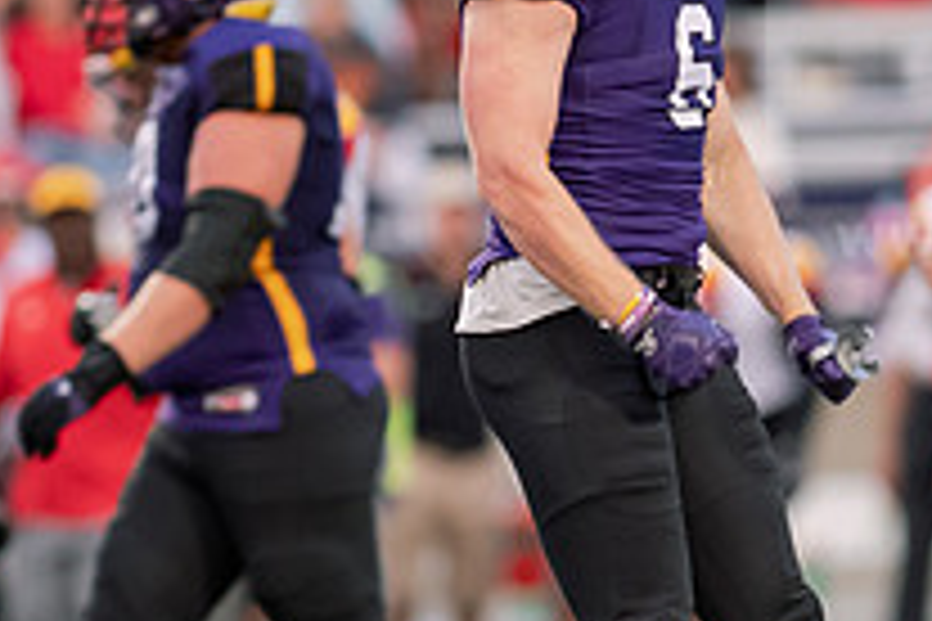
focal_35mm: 839
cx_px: 630
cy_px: 331
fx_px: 21719
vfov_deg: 1.6
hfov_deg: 2.5
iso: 2500
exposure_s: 1/800
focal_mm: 300
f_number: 2.8
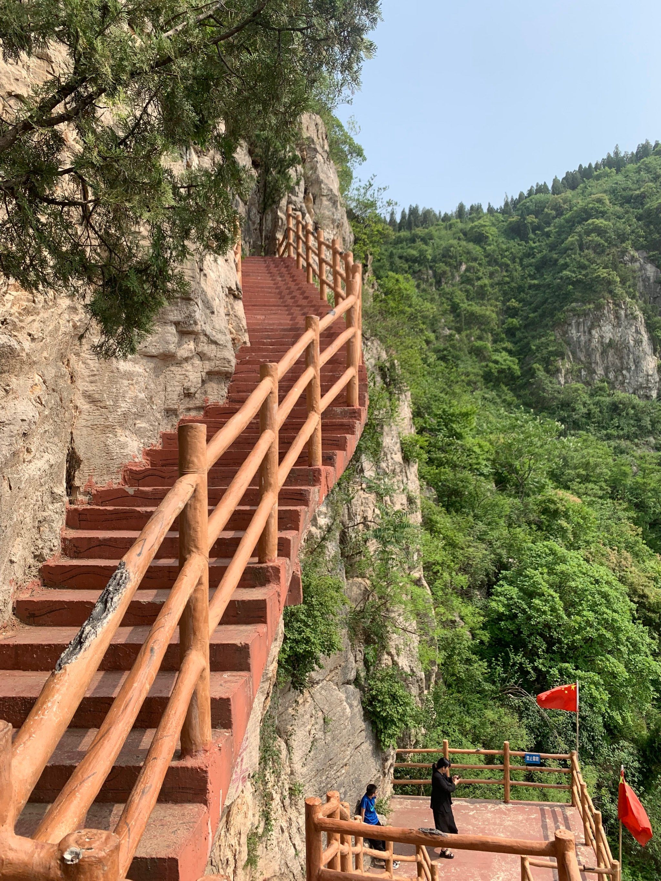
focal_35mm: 26
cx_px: 330
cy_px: 440
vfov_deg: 67.3
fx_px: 662
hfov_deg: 53.1
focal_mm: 4.25
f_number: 1.8
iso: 25
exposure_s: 1/1634
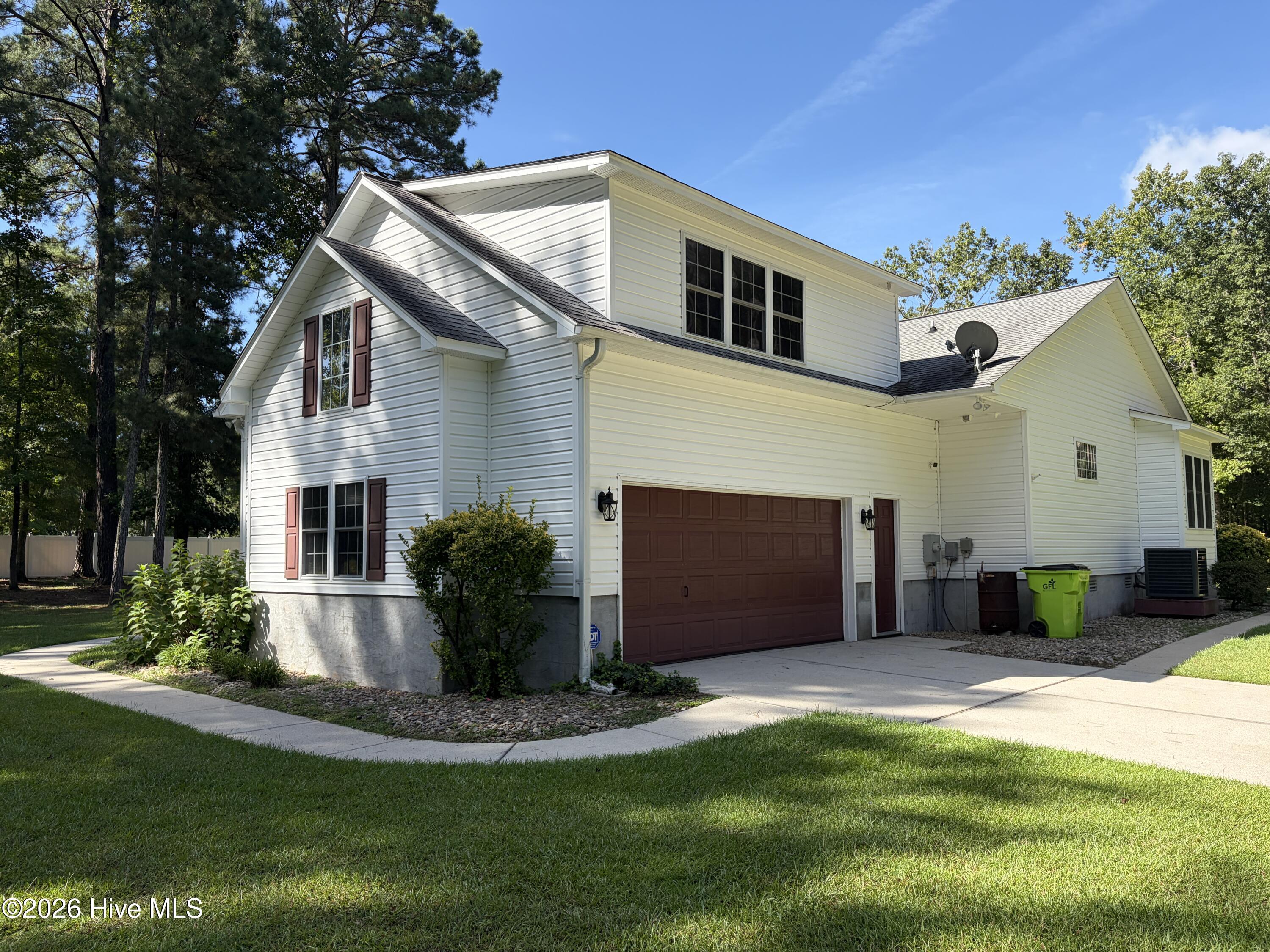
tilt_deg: +4.4
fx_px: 954
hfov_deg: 67.3
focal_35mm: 26
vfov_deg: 53.1
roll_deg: +0.9
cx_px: 635
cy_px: 476
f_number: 1.6
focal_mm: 5.96
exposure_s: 1/1953
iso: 64
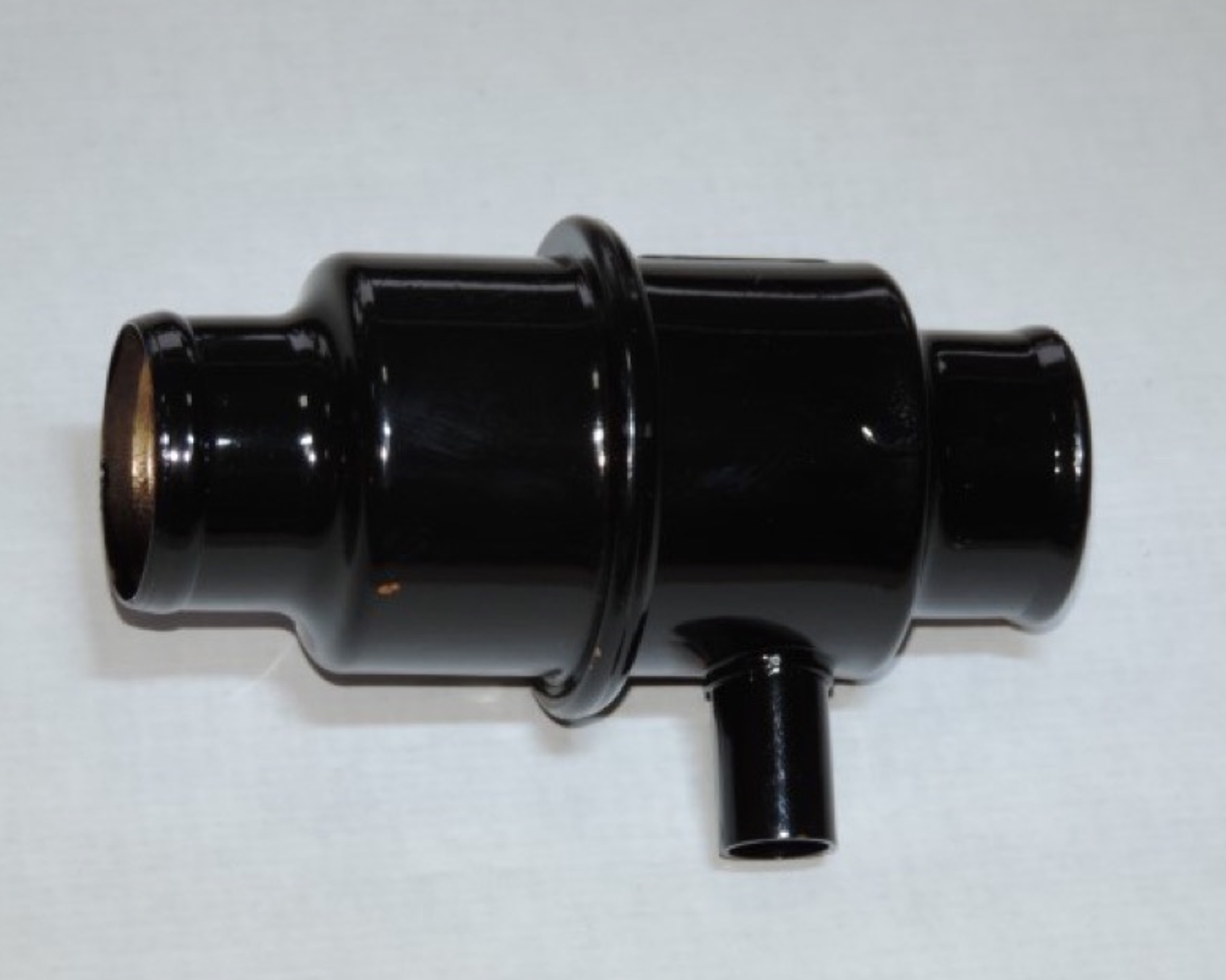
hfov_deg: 11.0
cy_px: 518
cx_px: 565
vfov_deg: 8.8
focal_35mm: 176
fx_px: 6385
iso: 200
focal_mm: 27.6
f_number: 4.4
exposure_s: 1/60
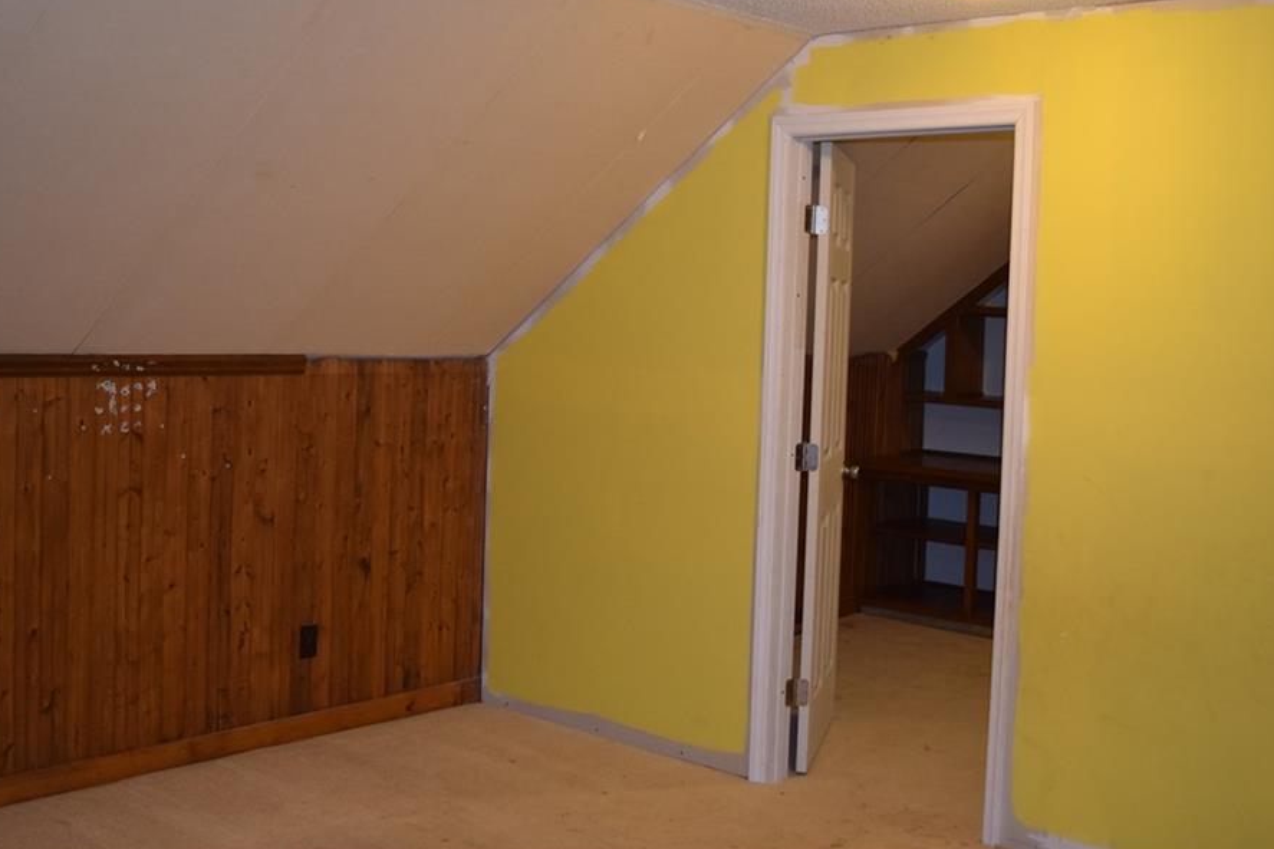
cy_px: 362
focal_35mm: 45
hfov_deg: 43.6
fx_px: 1592
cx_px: 600
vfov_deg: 29.8
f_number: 4
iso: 1100
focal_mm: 26
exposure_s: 1/60
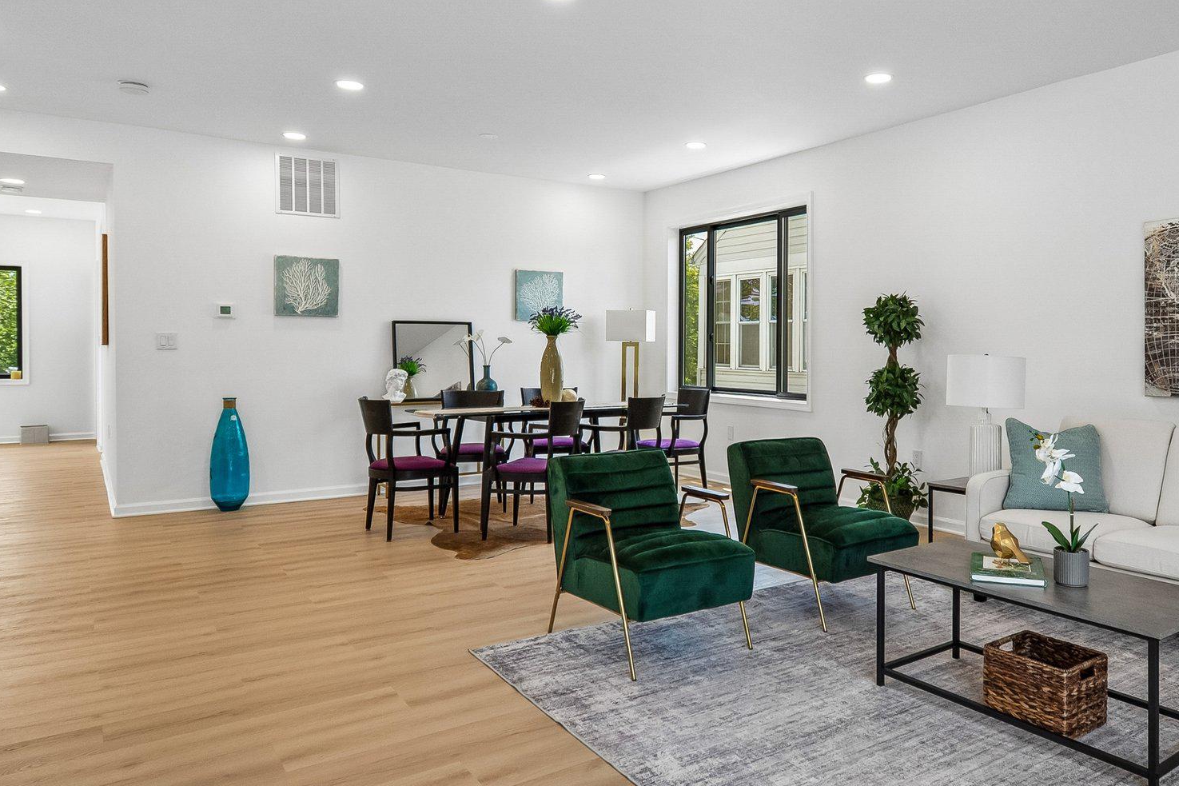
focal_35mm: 25
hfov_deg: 70.8
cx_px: 707
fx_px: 819
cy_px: 372
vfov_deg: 51.3
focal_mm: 12
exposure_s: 1/200
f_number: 5.6
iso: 400
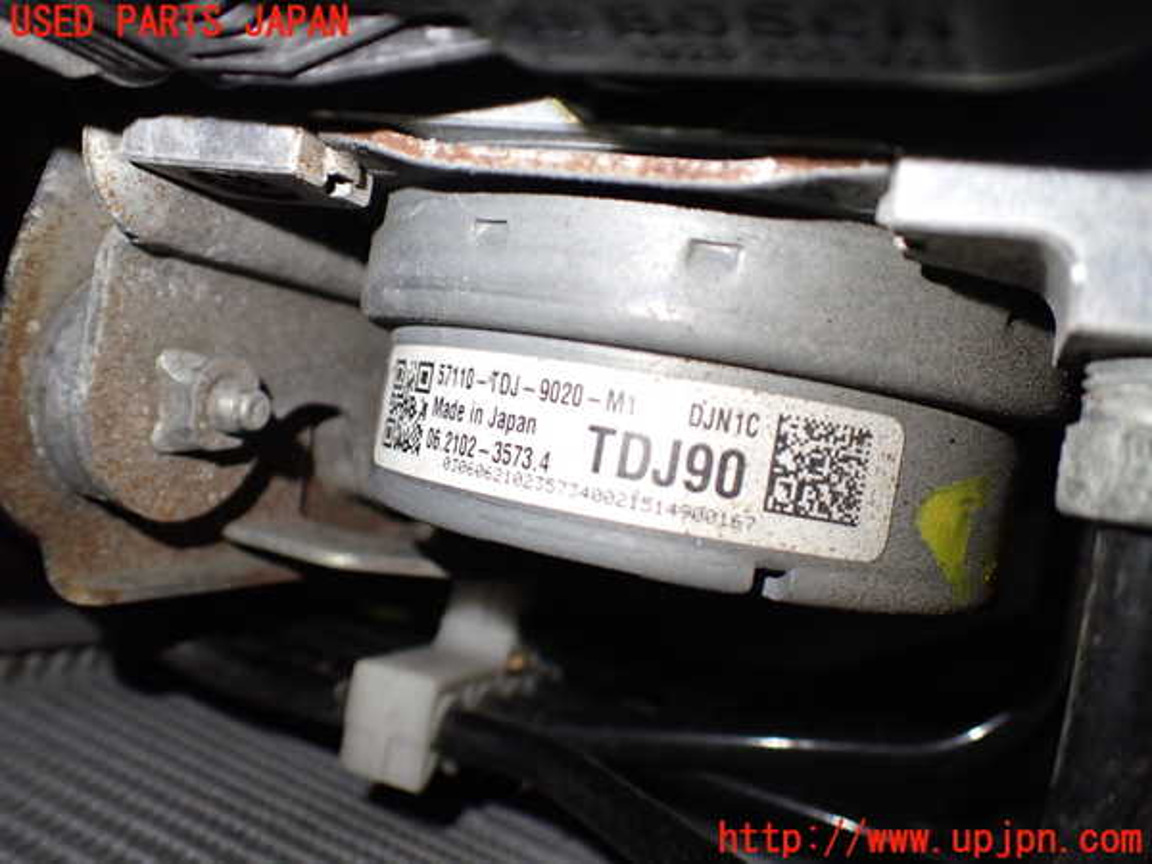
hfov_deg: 60.0
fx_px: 998
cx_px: 576
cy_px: 432
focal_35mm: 30
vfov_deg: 46.8
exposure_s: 1/125
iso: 500
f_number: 2.3
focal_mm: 5.4
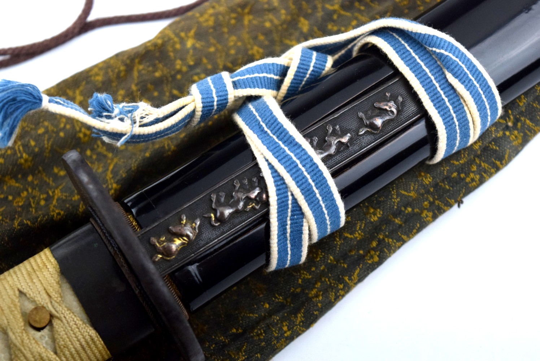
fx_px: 1238
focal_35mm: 82
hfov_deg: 24.6
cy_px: 180
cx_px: 270
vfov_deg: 16.6
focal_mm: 55
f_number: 5.6
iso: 1600
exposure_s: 1/3200
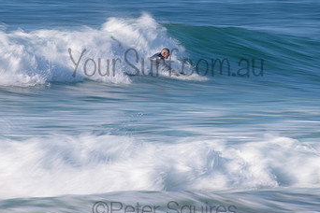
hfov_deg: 2.4
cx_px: 165
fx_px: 7537
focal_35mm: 848
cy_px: 55
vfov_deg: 1.6
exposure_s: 1/13
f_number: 11
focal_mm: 500
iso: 31
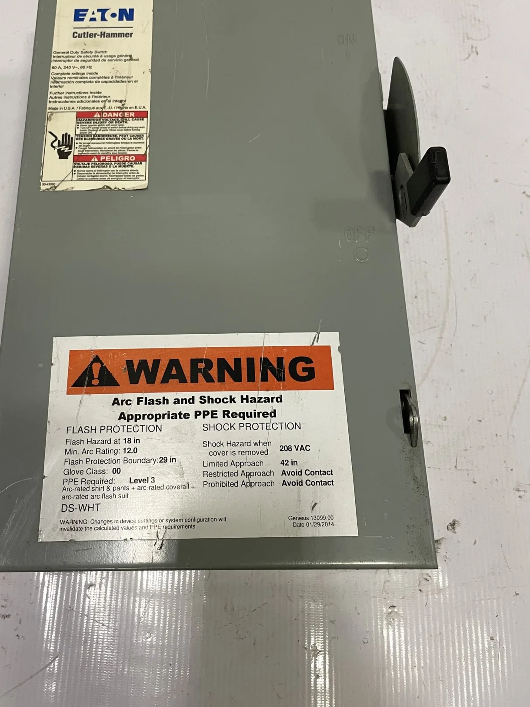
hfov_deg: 44.0
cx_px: 217
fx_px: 653
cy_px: 285
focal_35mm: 32
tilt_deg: -68.8
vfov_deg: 56.4
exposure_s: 1/60
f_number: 1.6
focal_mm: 4.2
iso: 100
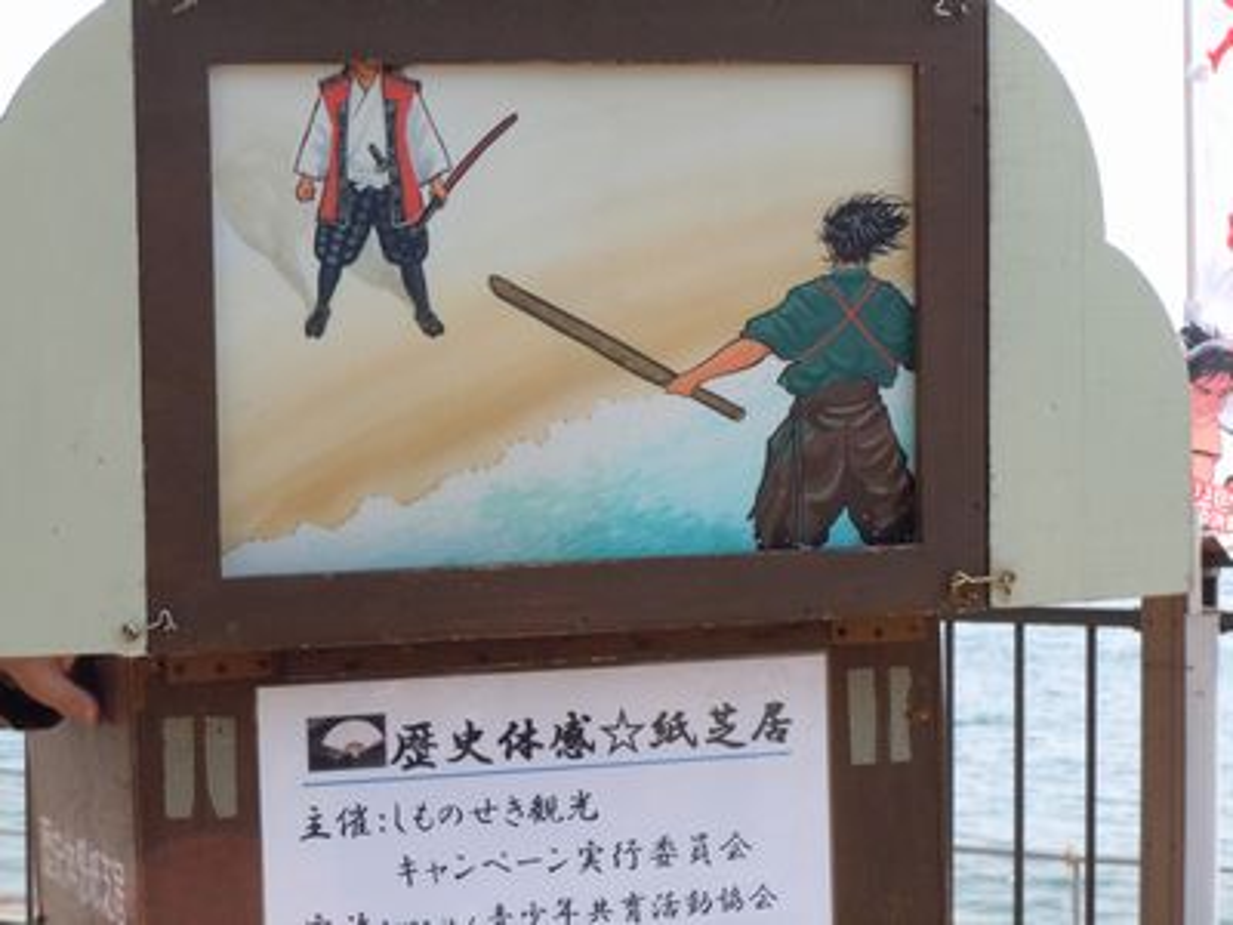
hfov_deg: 19.3
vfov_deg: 14.5
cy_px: 462
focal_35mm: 102
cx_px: 616
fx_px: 3633
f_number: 5.4
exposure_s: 1/1000
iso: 400
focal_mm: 18.3
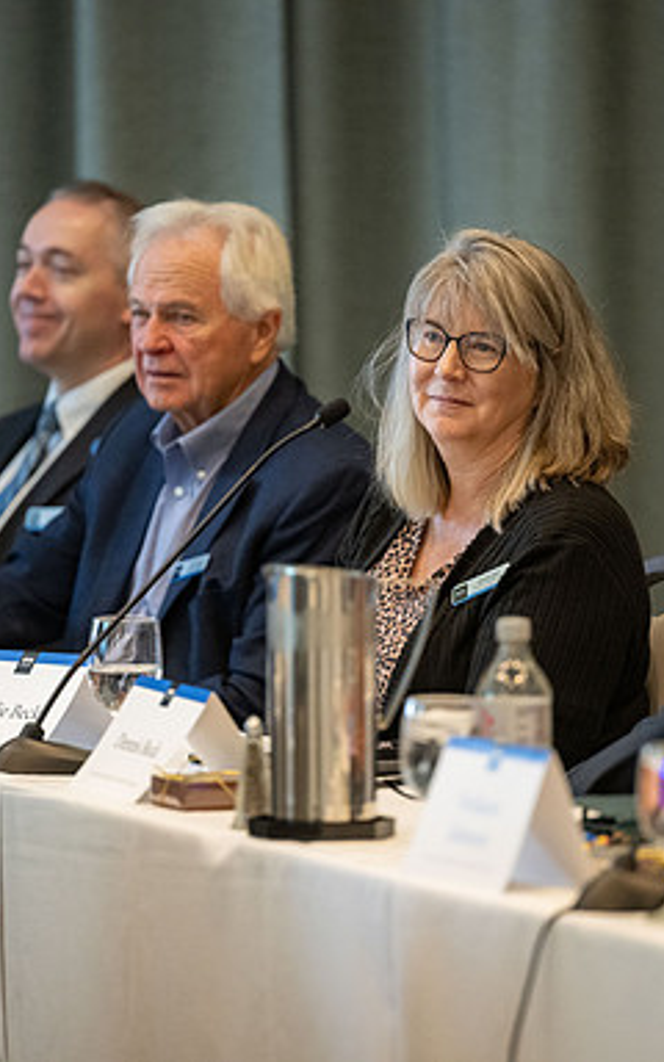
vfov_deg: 6.8
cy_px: 532
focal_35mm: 308
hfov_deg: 4.3
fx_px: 8918
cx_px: 326
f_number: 2.8
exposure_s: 1/200
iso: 3200
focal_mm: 200
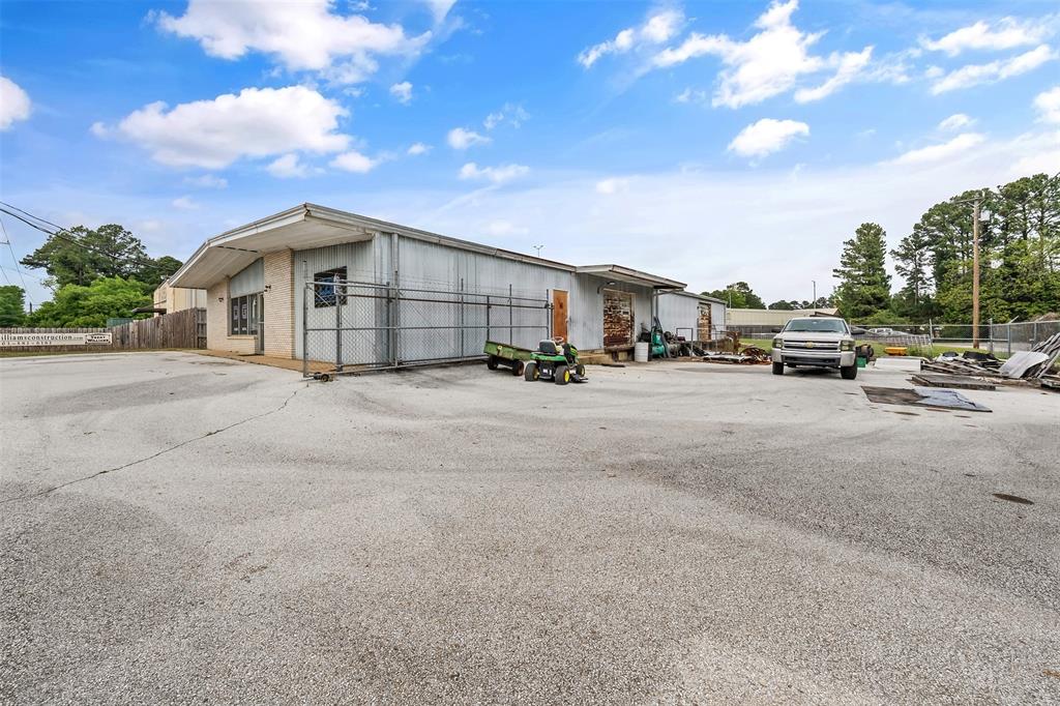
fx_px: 383
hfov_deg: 108.3
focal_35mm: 13
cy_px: 353
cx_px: 530
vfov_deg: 85.4
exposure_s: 1/500
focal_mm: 13
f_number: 16
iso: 800
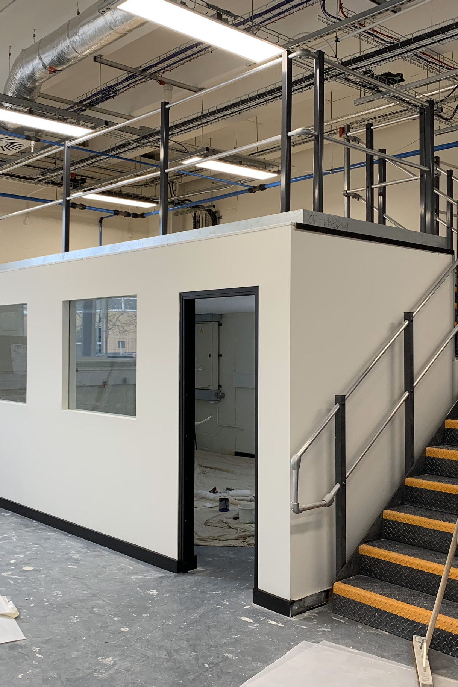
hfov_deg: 35.9
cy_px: 342
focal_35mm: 37
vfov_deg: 51.9
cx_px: 238
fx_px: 706
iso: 50
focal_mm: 4.25
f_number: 1.8
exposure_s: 1/50
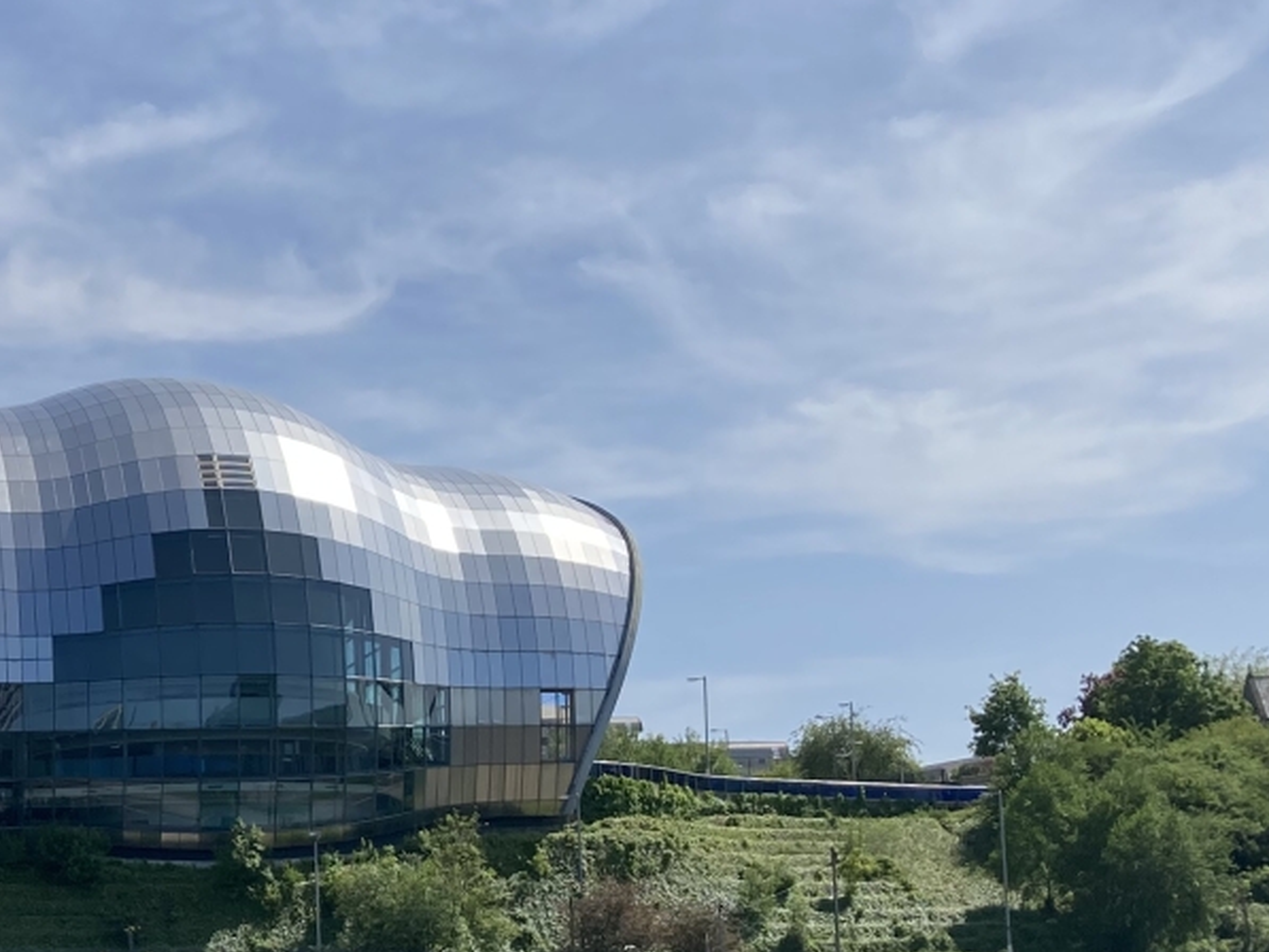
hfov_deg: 24.3
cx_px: -123
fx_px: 2750
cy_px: 871
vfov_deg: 19.3
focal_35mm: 75
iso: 20
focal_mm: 3.99
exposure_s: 1/2703
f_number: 1.8
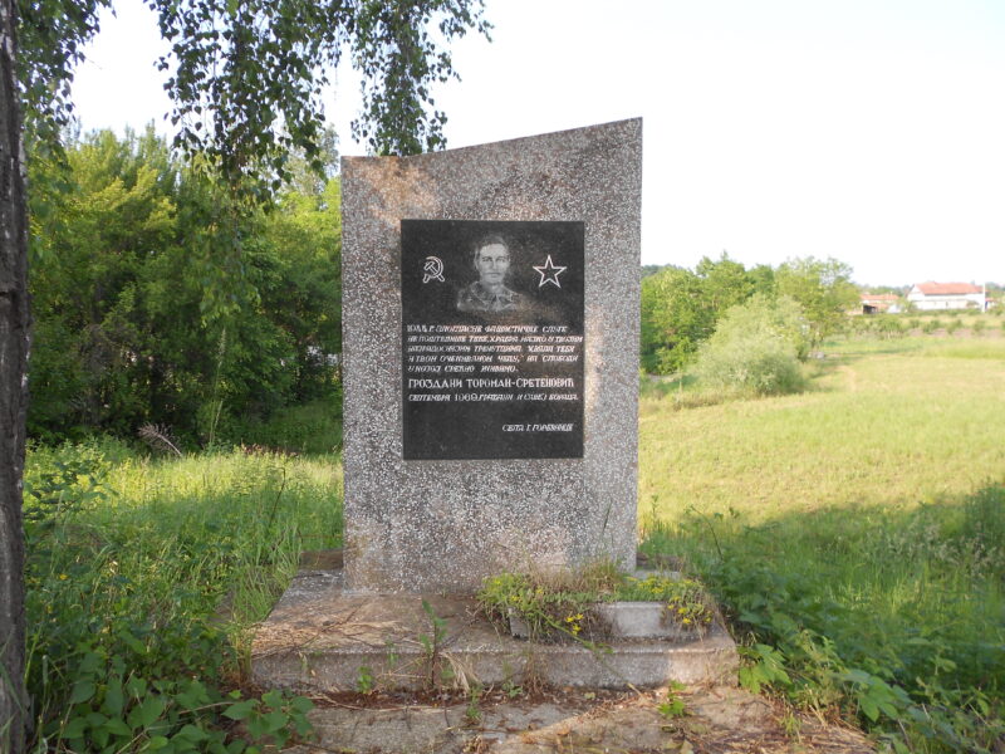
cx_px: 502
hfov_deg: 67.3
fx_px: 755
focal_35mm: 26
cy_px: 377
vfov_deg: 53.1
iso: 80
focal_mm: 4.6
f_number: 3.2
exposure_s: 1/200
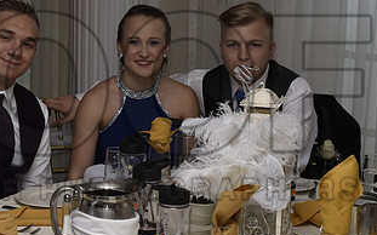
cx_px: 38
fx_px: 976
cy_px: 108
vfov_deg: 13.7
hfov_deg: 21.4
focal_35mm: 95
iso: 640
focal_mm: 50
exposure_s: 1/250
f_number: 5.6
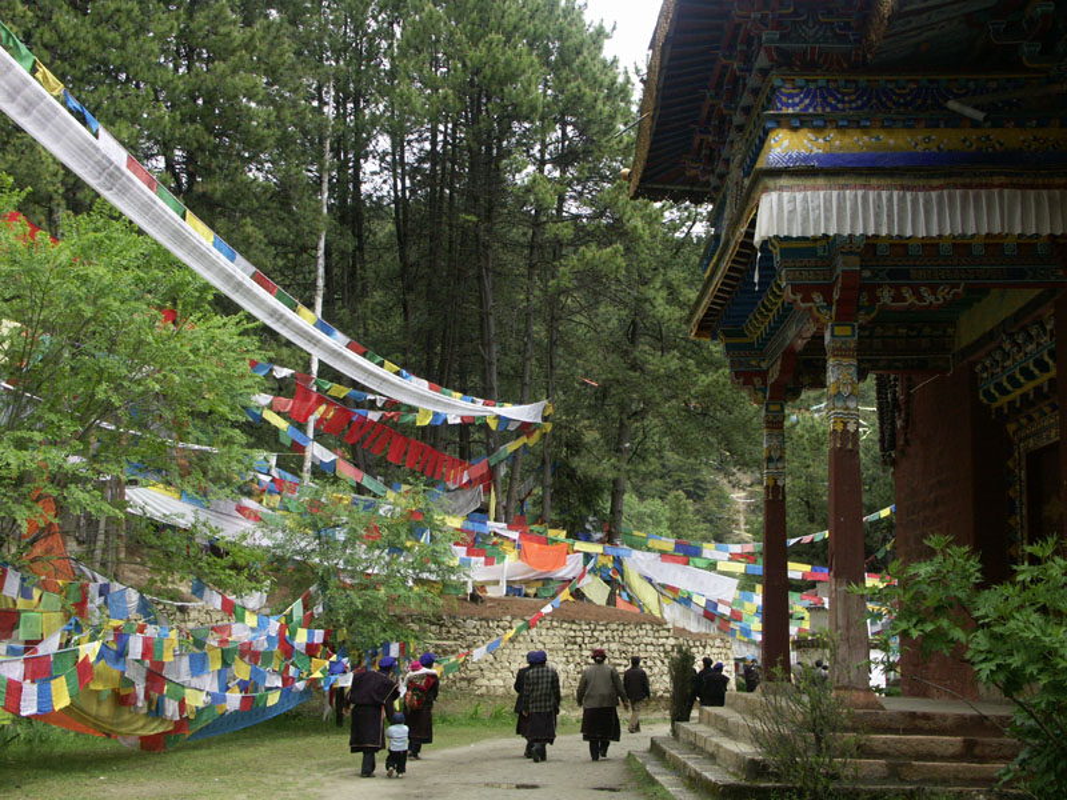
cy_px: 400
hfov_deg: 42.9
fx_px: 1356
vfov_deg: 32.9
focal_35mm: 44
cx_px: 534
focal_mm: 11.48
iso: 100
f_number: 5
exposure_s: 1/160
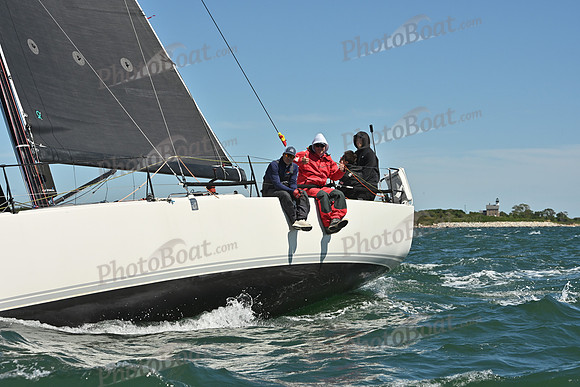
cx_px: 290
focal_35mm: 98
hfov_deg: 20.8
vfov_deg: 14.0
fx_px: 1579
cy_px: 194
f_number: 10
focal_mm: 98
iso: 320
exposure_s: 1/1600
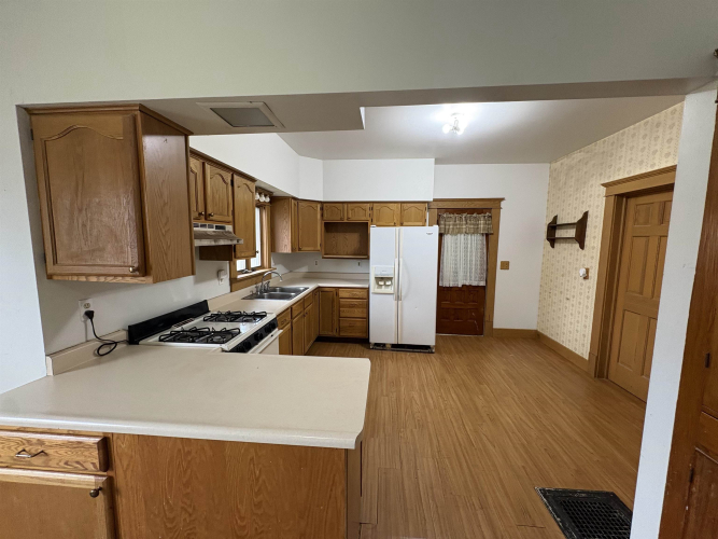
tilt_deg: -6.1
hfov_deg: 102.1
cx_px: 359
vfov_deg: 85.7
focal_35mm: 14
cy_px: 270
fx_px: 290
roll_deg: -1.3
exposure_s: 1/60
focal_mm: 2.22
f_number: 2.2
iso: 250
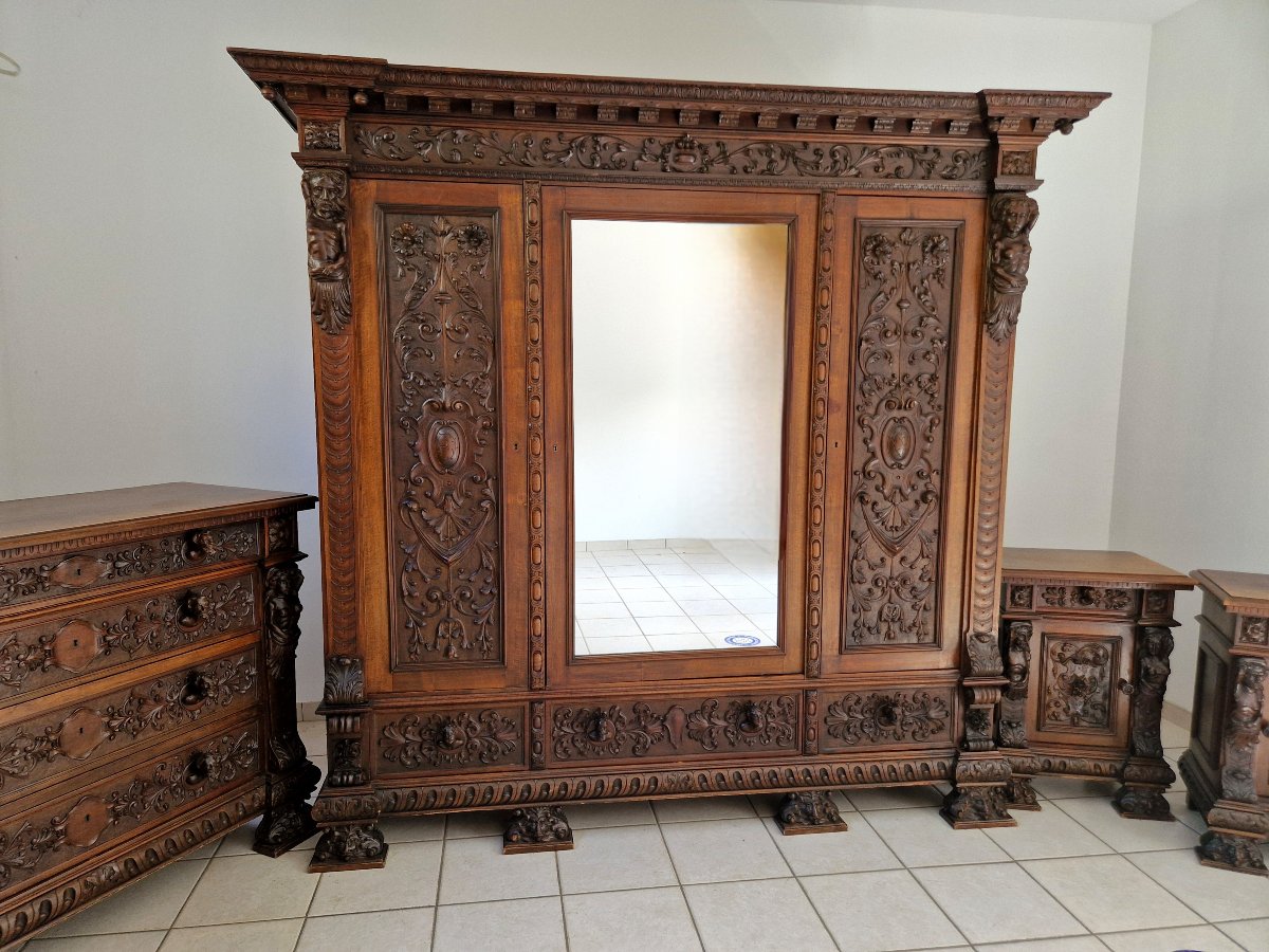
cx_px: 634
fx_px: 843
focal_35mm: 23
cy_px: 476
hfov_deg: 73.9
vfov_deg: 58.9
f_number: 1.8
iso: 160
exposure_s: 1/182
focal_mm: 5.4
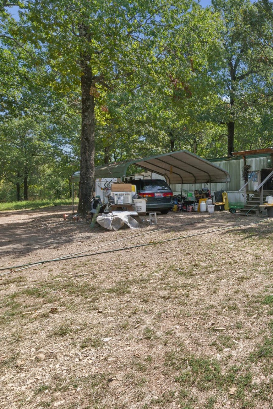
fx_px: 284
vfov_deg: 71.5
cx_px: 267
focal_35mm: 25
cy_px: 199
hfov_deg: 44.4
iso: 640
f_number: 22
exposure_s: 1/100
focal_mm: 16
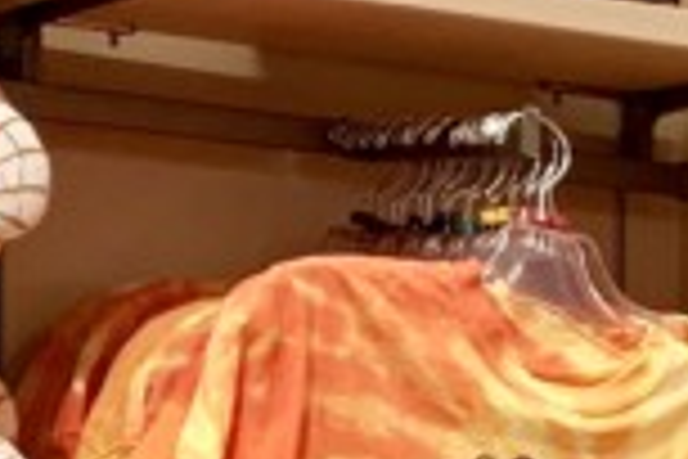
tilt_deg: -2.9
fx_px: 4051
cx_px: 1551
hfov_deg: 8.9
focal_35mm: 212
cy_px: 1017
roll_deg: -2.0
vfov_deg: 6.2
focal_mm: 4.25
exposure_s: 1/60
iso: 100
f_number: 1.8
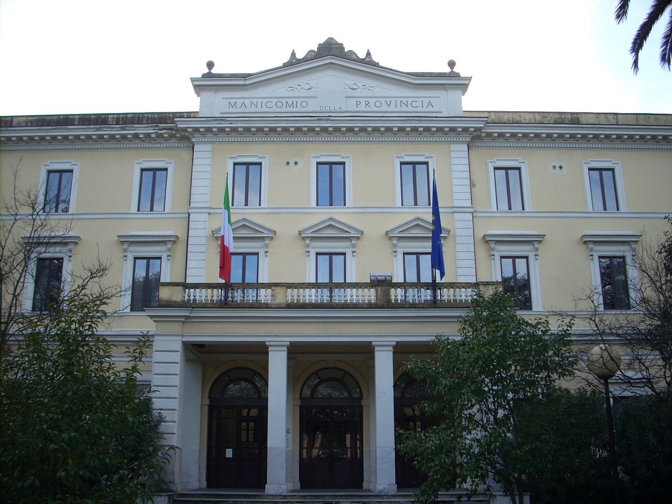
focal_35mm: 37
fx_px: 718
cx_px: 336
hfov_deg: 50.1
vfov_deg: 38.7
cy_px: 252
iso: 64
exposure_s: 1/185
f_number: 2.8
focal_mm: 6.2
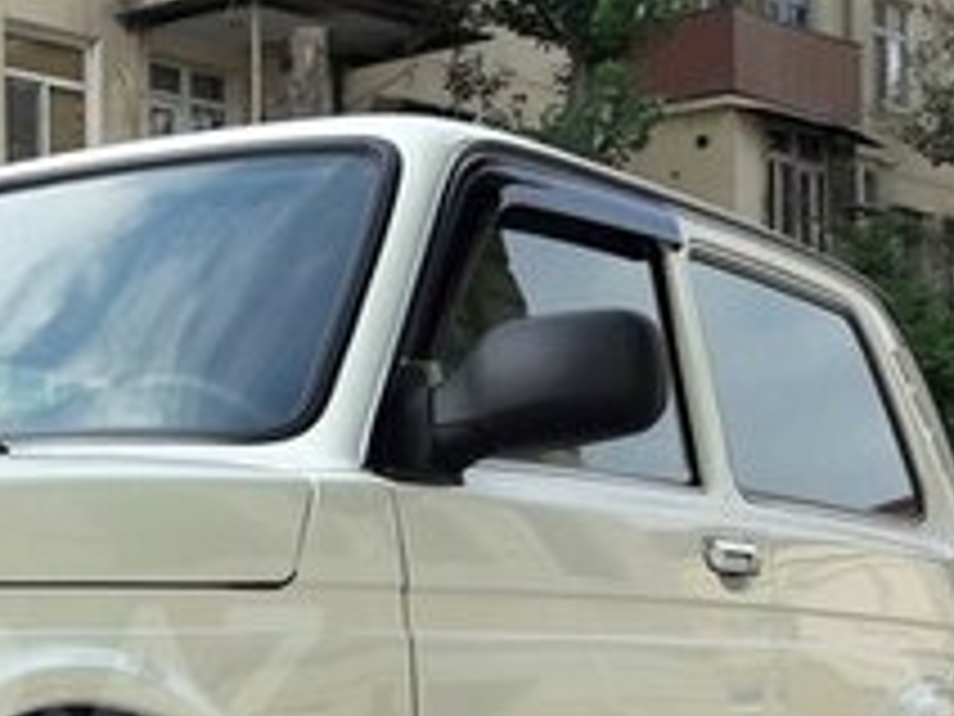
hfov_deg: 21.2
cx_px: -135
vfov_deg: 16.7
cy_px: 673
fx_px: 2398
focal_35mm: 87
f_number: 1.9
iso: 40
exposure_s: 1/502
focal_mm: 3.7
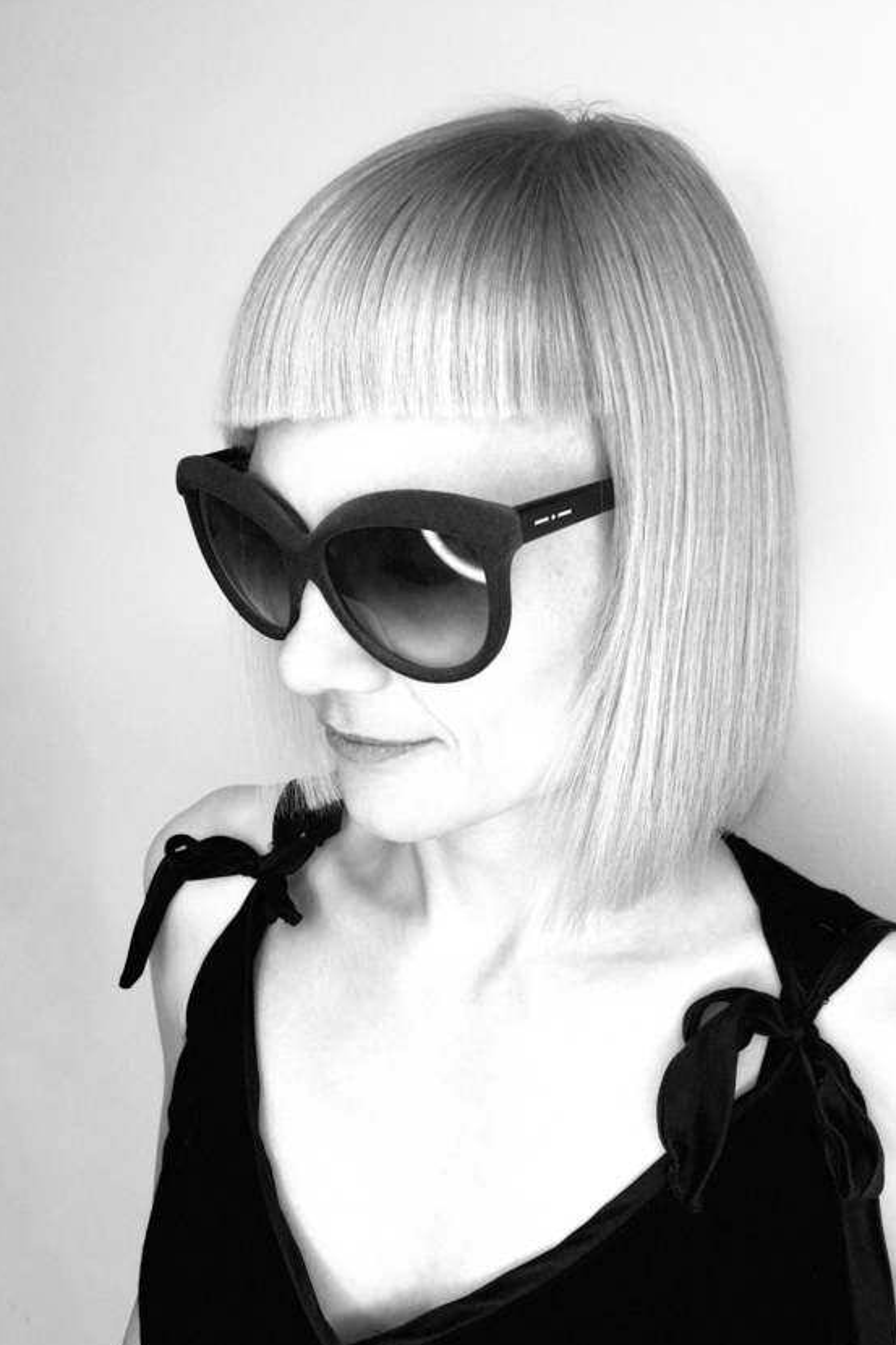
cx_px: 473
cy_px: 686
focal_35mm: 31
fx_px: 1158
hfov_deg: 42.3
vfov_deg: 60.3
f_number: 2.2
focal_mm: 4.15
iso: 25
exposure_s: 1/100
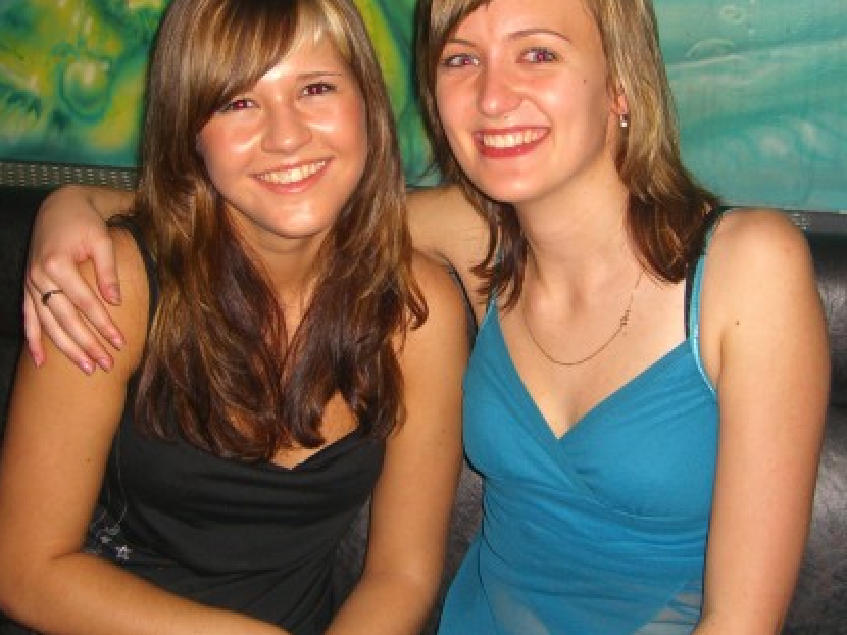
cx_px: 463
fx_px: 1345
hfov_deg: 34.9
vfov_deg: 26.4
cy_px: 229
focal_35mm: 55
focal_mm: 7.9
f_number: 2.8
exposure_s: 1/60
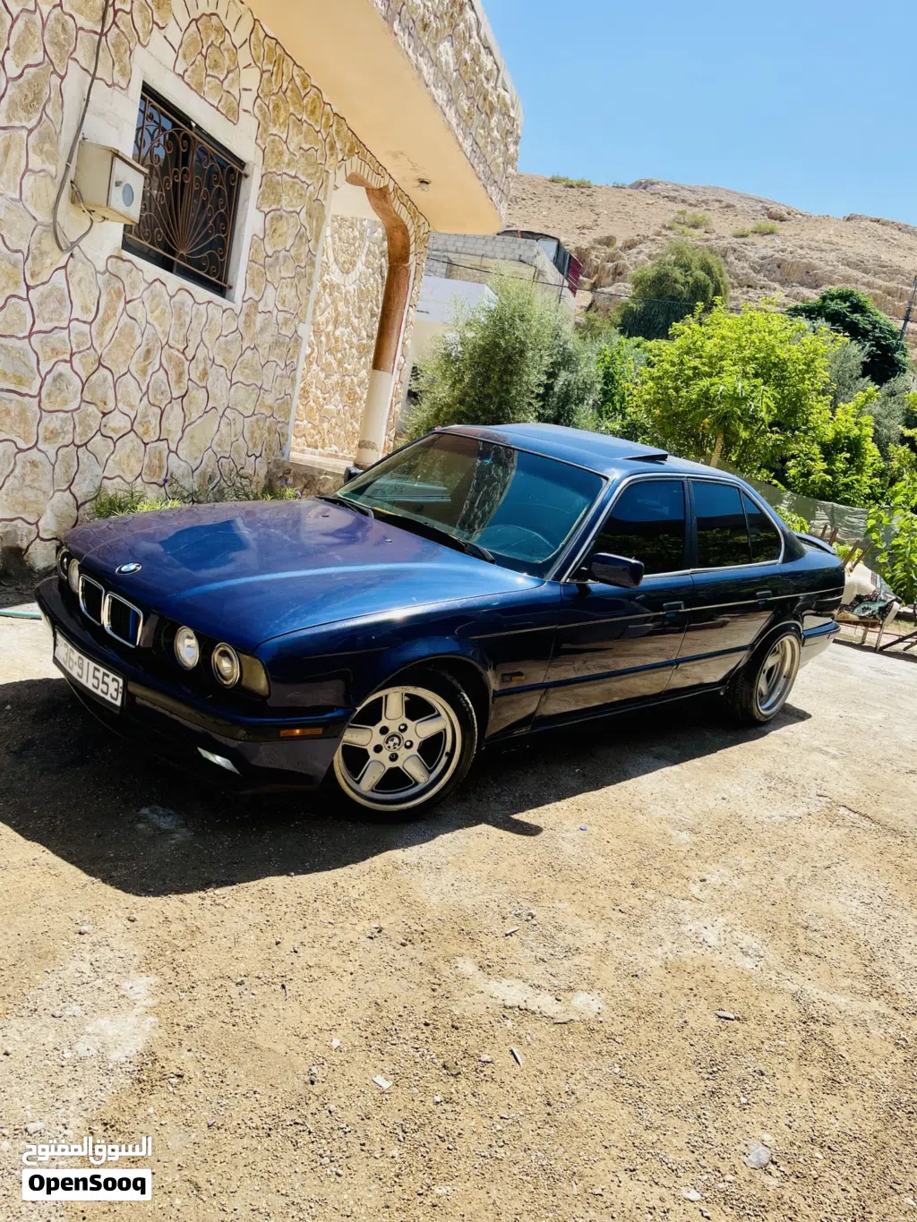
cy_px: 611
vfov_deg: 67.3
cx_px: 458
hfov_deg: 53.1
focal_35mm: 26
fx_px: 918
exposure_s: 1/3922
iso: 50
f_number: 1.6
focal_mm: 5.1
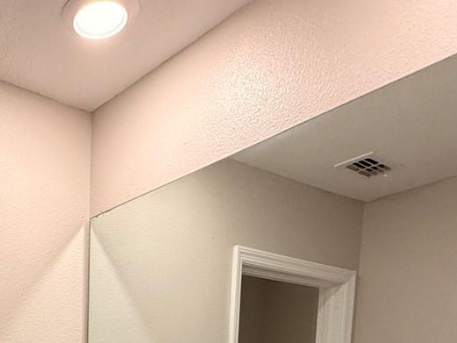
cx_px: 0
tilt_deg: -6.8
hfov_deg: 38.8
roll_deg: -0.8
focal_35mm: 43
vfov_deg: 26.6
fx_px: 568
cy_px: 482
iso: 200
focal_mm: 2.22
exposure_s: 1/120
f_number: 2.2
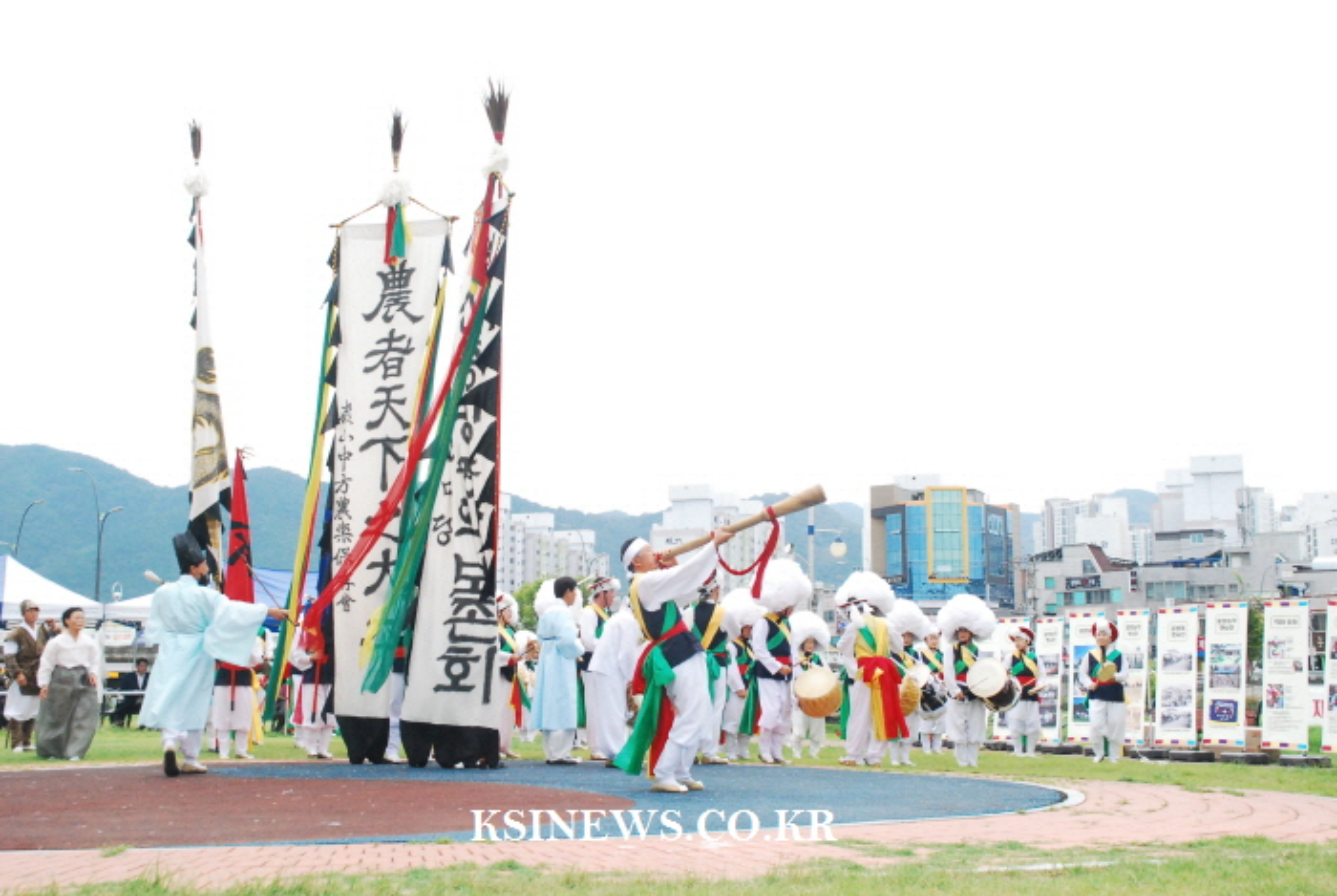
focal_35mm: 46
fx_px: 1729
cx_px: 668
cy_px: 448
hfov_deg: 42.3
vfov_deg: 29.0
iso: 1600
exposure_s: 1/800
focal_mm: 31
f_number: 11
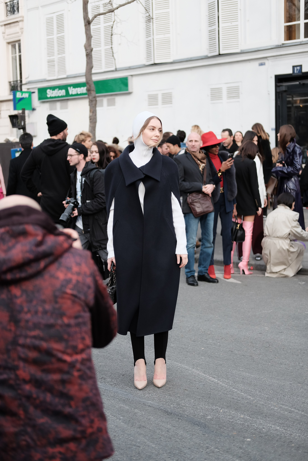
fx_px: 680
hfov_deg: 25.5
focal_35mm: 53
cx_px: 154
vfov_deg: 37.5
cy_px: 230
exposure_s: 1/2000
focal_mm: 35
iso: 400
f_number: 2
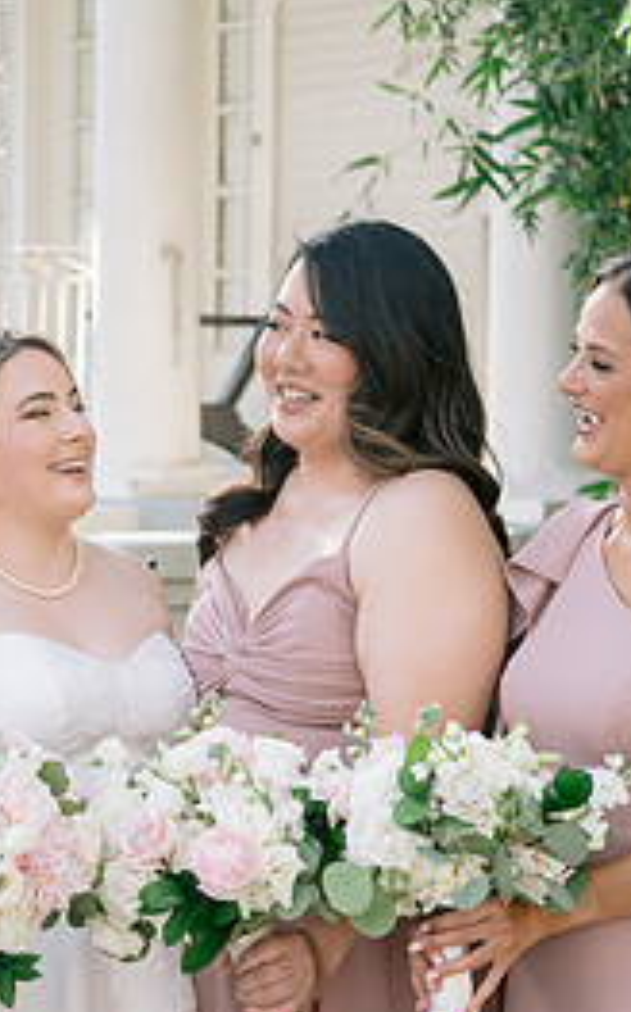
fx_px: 3335
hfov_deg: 10.8
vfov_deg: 17.2
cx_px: 75
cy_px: 722
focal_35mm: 121
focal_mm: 50
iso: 400
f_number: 4
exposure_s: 1/200
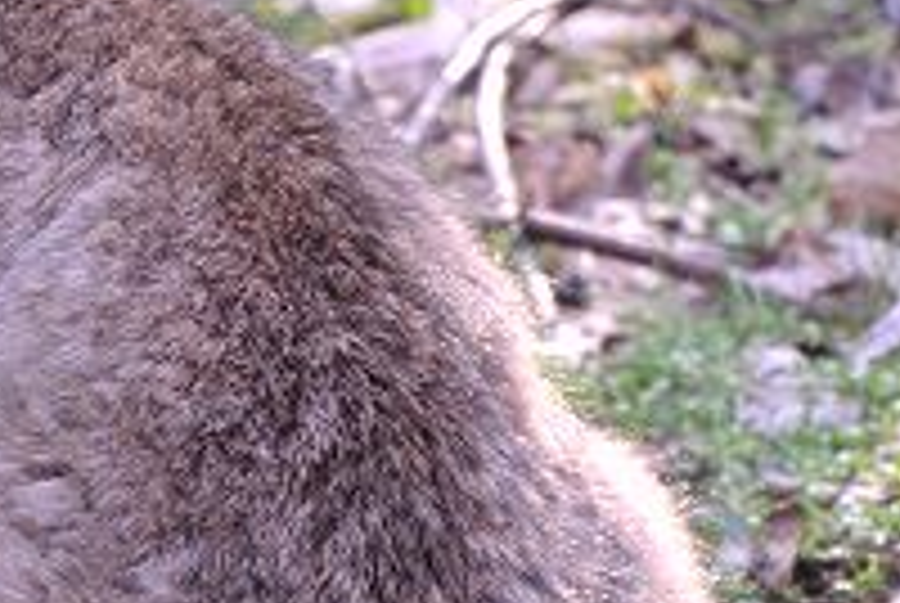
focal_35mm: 1792
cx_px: 38
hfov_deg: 1.1
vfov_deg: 0.8
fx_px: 44866
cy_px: 200
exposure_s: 1/125
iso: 400
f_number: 5.6
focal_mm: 300
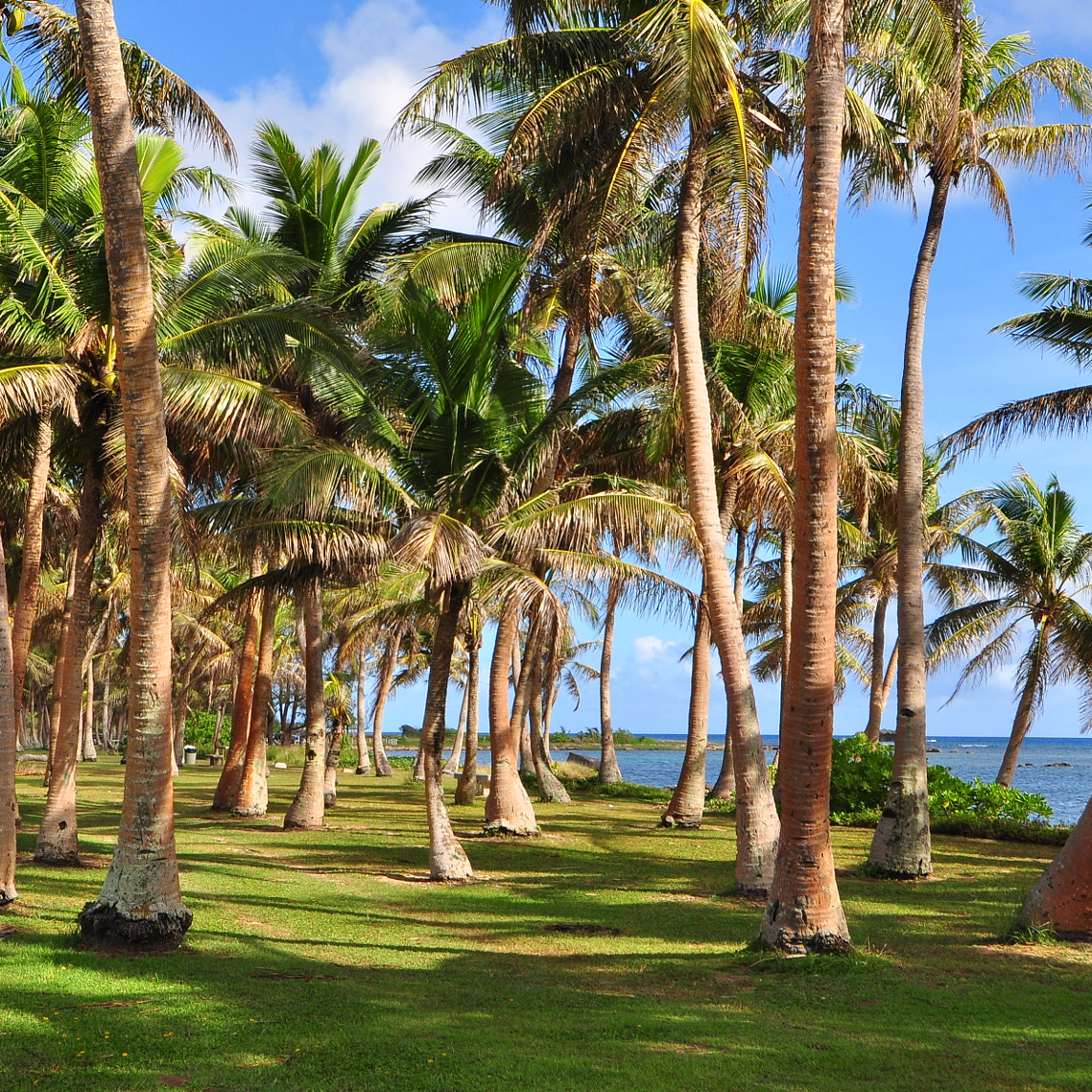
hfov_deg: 30.9
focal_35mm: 55
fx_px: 1963
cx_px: 391
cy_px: 488
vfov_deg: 31.1
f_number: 11
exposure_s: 1/125
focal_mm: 24
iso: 200
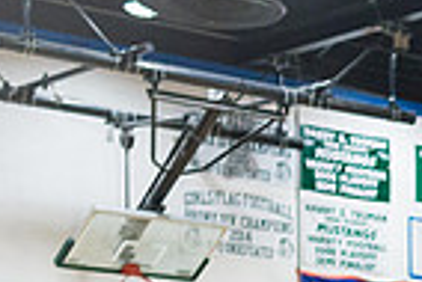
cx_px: 763
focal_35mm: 167
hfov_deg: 11.4
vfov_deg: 7.7
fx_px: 1960
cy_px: 655
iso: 4000
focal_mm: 35
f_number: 3.5
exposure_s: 1/400
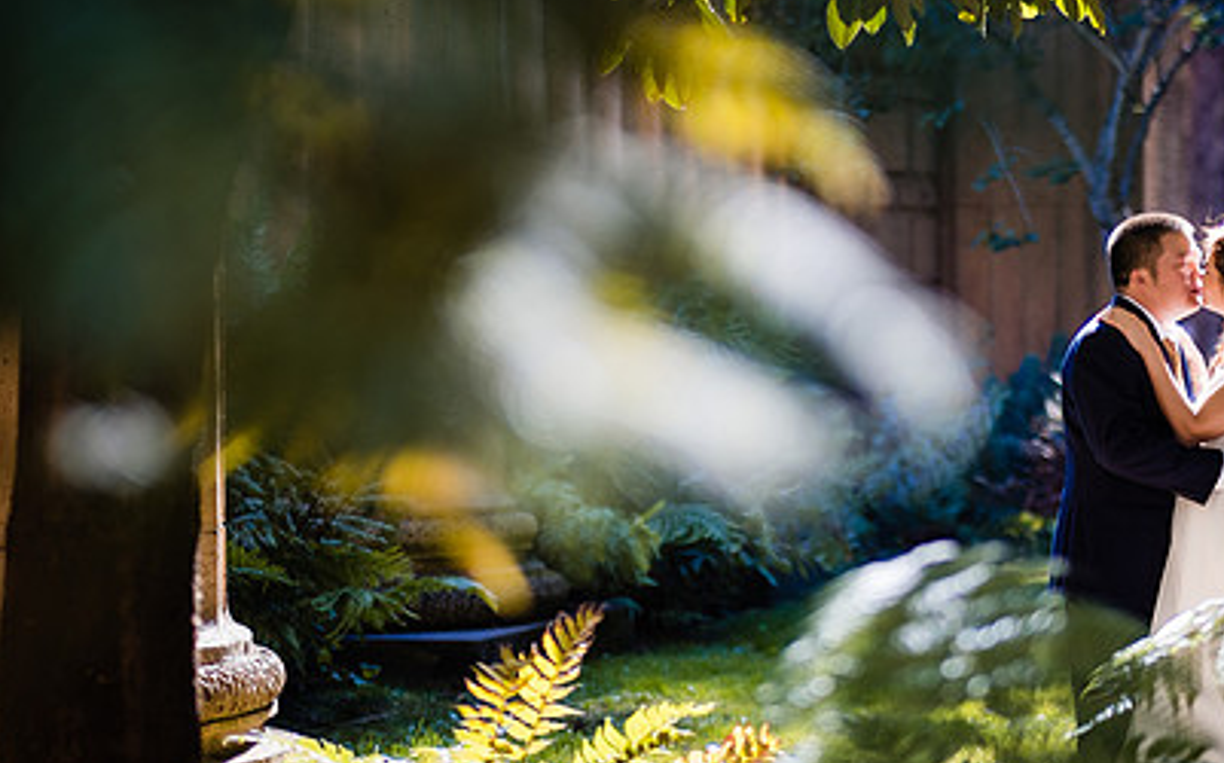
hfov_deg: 16.8
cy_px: 395
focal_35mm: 124
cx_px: 781
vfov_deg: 10.5
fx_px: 4133
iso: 160
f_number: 1.2
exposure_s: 1/800
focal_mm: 56
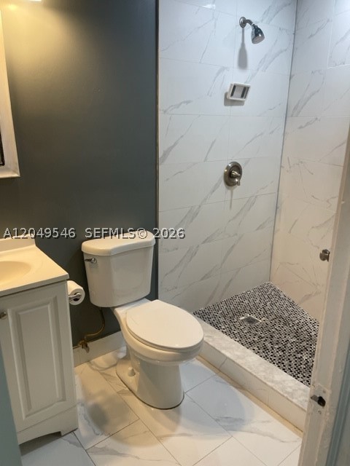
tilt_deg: -16.8
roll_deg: -0.8
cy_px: 233
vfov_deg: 67.3
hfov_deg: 53.1
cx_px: 175
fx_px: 351
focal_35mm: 26
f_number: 1.6
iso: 125
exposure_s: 1/120
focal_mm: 5.1
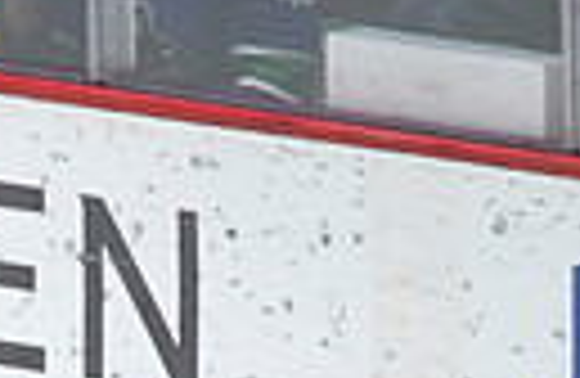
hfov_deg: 1.9
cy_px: 995
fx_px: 17163
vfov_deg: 1.3
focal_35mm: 1073
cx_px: -508
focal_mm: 200
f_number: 4
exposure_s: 1/640
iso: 1600
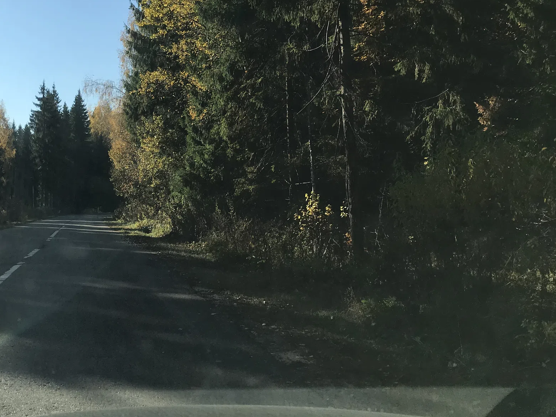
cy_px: 152
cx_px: 134
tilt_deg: +2.1
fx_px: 691
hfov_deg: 42.4
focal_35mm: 43
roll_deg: -0.4
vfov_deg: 33.4
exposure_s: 1/1953
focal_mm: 3.99
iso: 20
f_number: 1.8
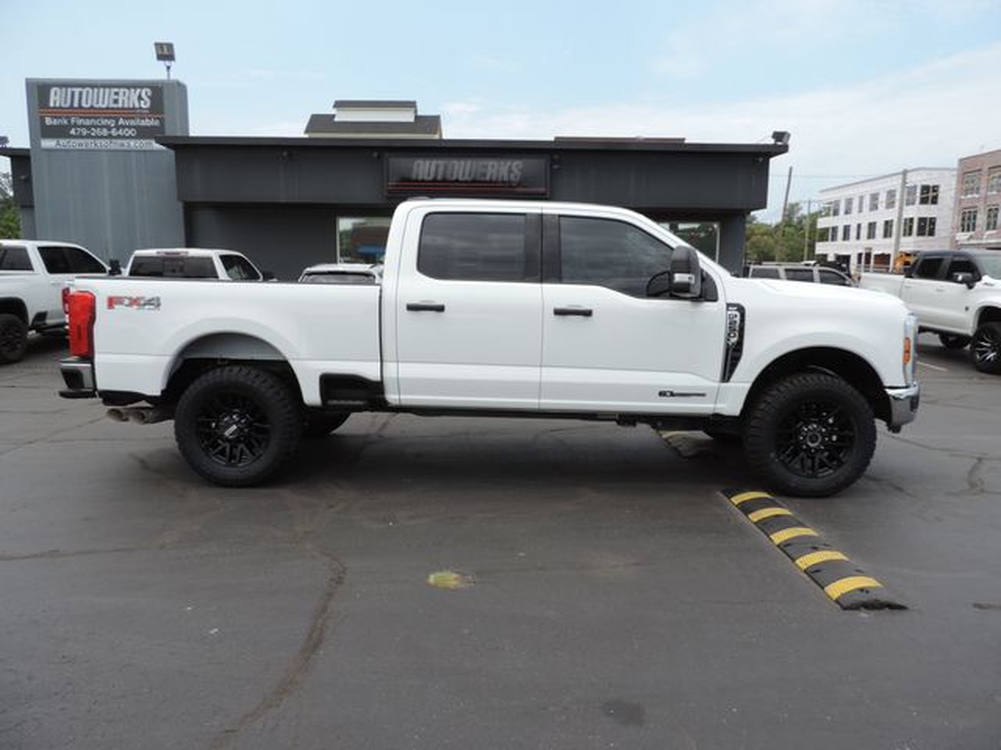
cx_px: 500
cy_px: 375
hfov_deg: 71.6
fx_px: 694
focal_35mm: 24
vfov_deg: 56.8
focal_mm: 4.3
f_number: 3
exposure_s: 1/800
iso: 80
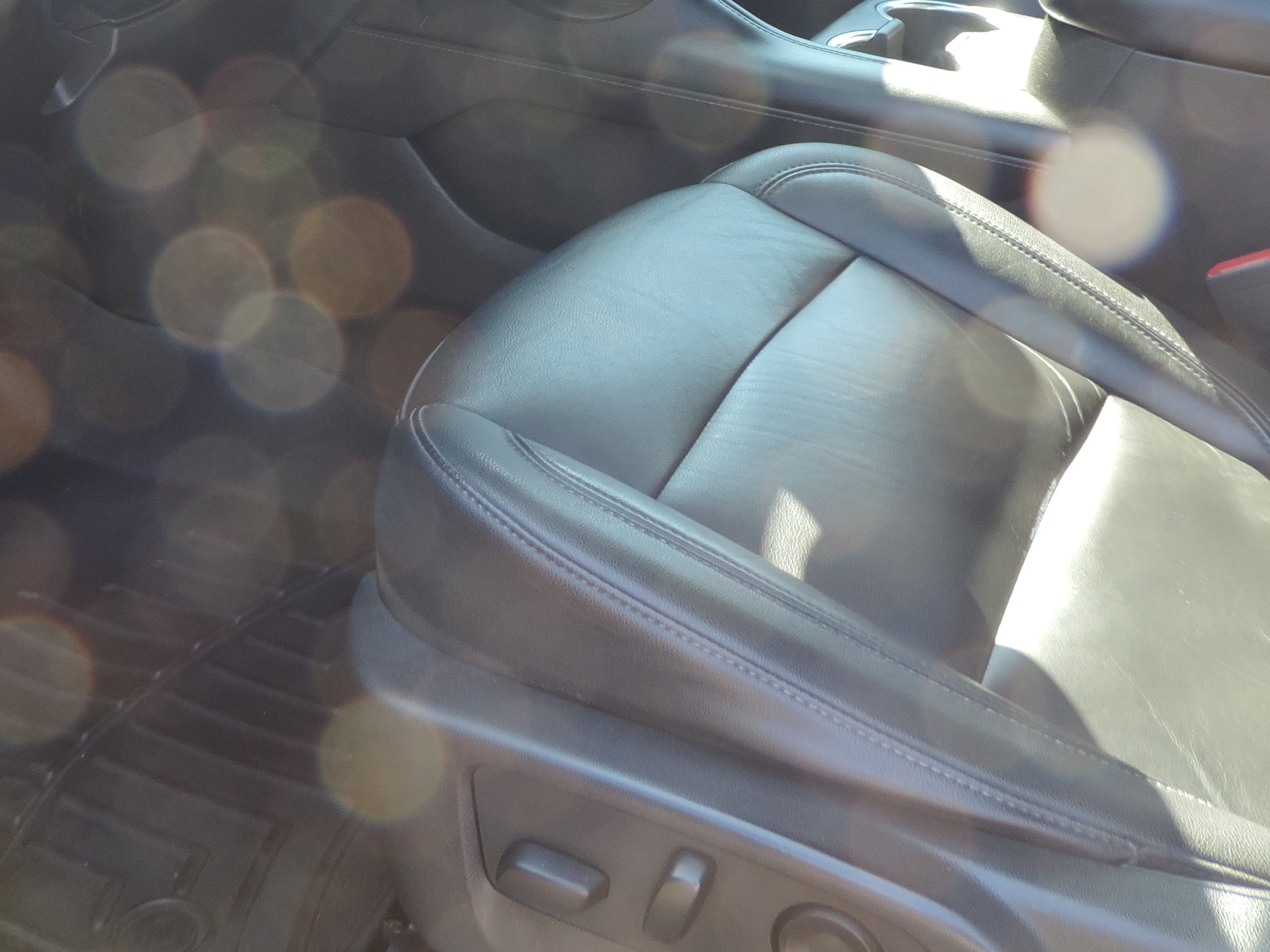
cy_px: 82
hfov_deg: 38.2
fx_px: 1835
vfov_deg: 27.9
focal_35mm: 50
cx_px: 583
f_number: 3
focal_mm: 4.3
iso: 80
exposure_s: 1/30
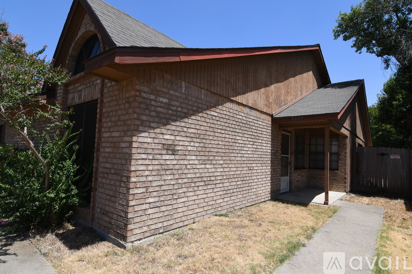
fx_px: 217
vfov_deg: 64.6
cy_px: 137
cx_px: 206
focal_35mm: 19
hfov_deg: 86.9
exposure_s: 1/500
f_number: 13
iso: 400
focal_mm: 13
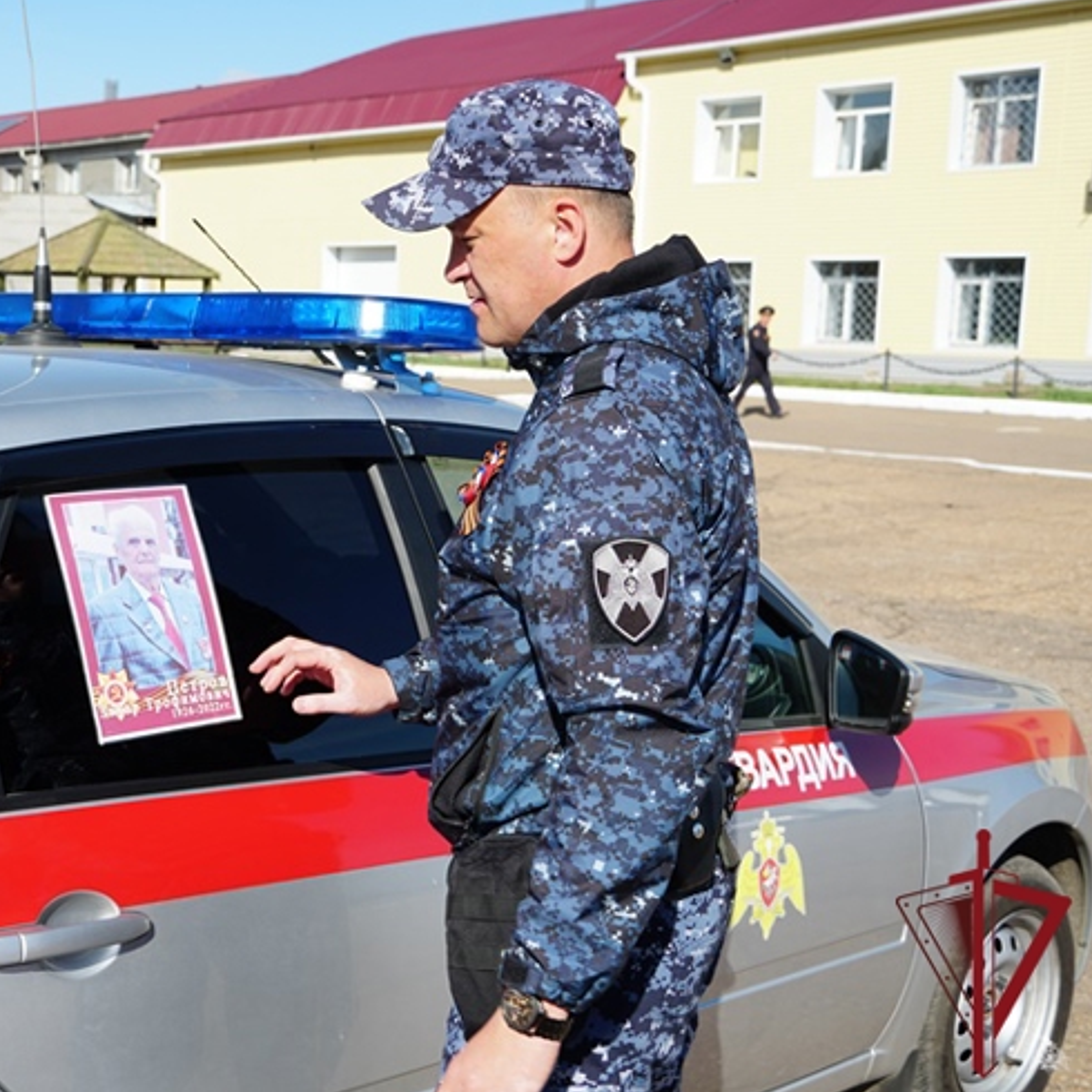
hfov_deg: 31.8
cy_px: 548
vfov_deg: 32.4
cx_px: 261
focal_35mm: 53
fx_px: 1879
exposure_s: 1/500
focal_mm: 27
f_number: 5
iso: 100
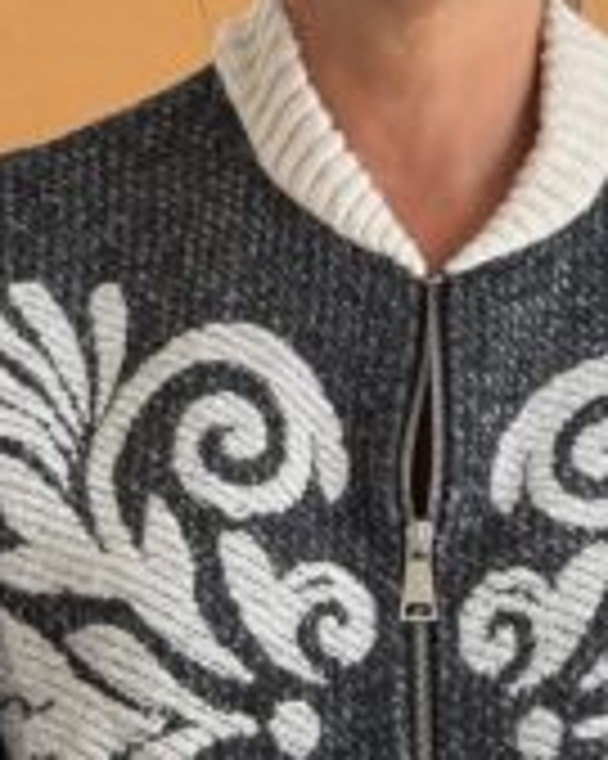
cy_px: 881
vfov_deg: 6.9
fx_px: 6259
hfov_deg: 5.6
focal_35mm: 278
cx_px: 419
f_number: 2.8
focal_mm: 15.66
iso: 100
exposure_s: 1/99
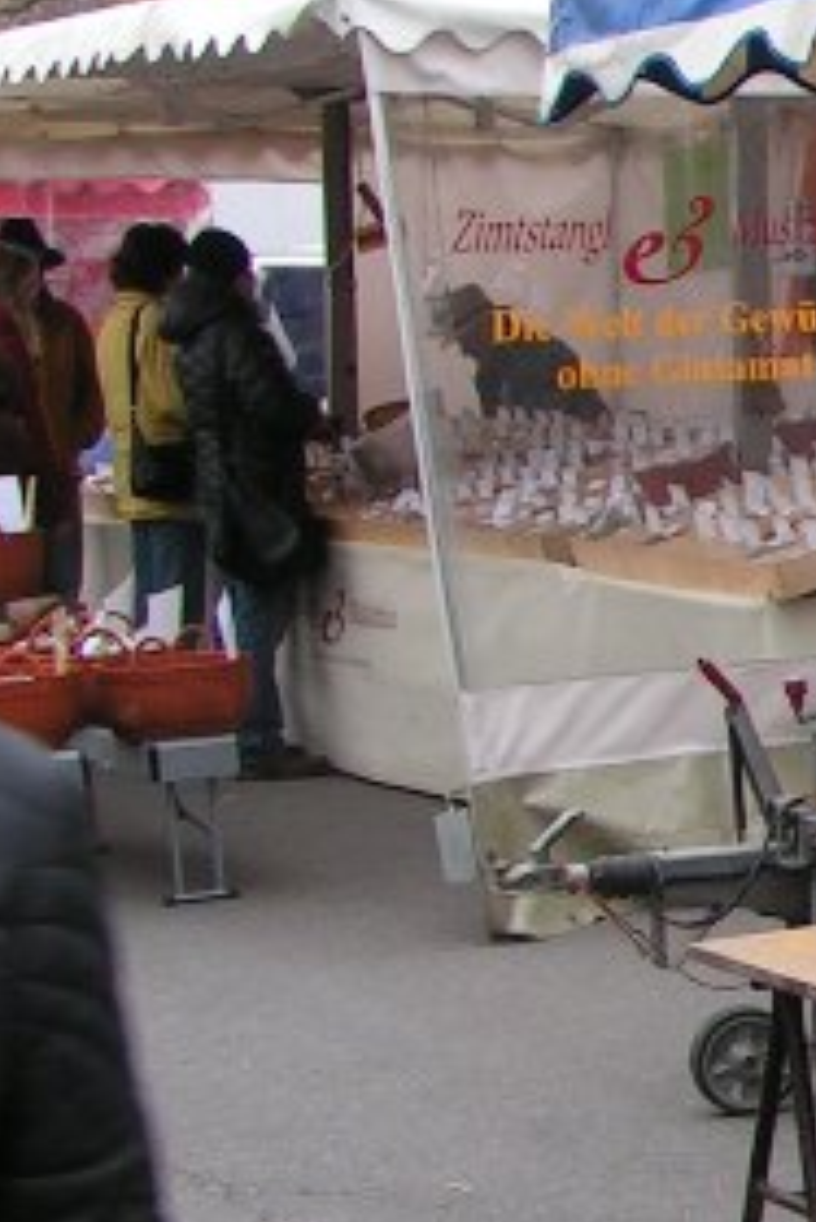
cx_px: 1654
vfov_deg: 18.1
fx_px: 3837
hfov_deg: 11.0
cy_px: 738
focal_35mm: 113
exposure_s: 1/50
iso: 50
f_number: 5.6
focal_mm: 5.8
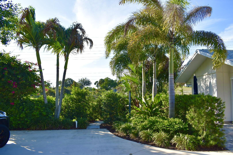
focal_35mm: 27
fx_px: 175
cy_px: 78
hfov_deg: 67.4
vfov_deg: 47.9
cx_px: 116
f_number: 7.1
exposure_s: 1/200
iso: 100
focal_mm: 18
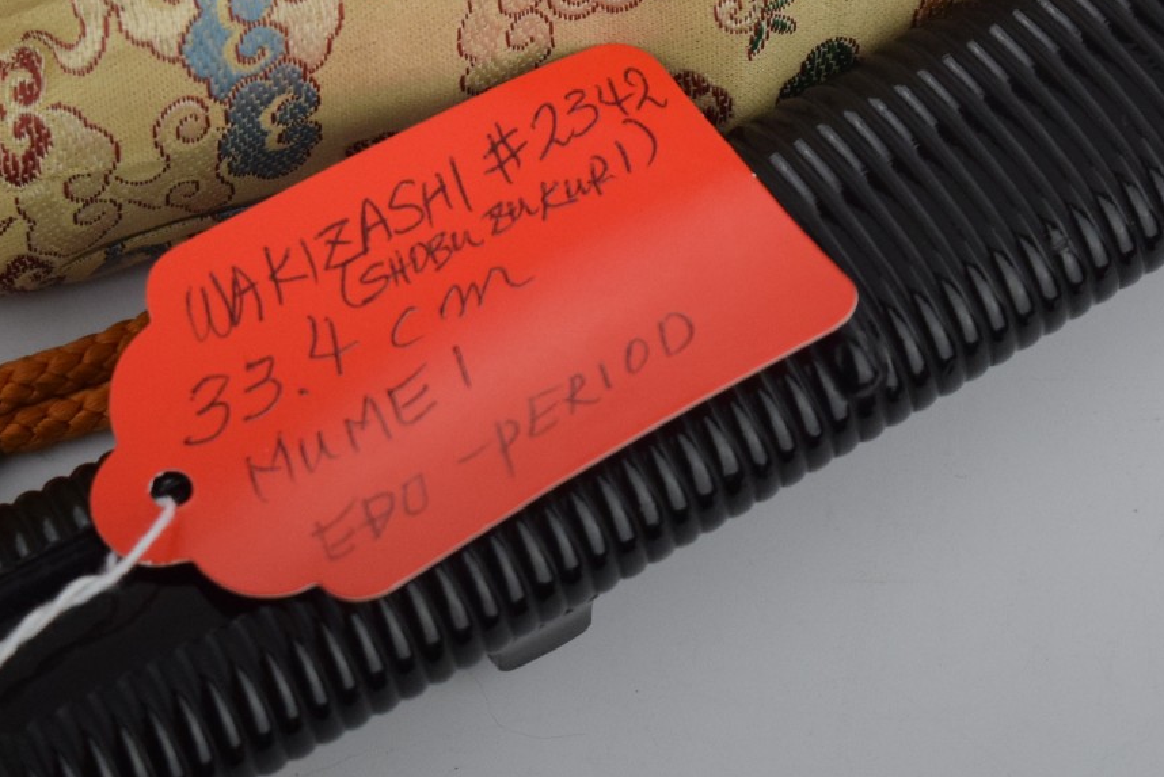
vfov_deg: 9.5
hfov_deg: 14.2
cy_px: 252
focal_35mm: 144
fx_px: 4654
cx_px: 317
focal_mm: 55
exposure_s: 1/3200
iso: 1600
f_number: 5.6
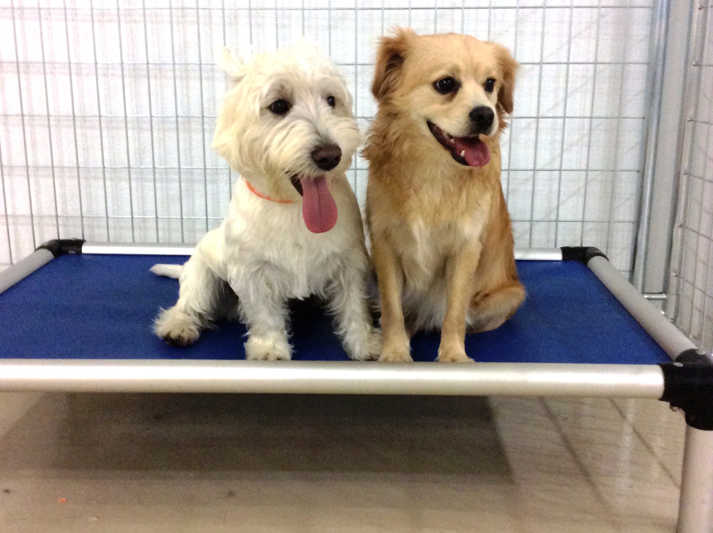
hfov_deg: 44.8
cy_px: 266
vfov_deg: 34.3
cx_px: 356
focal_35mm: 42
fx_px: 864
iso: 160
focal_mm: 3.3
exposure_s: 1/24
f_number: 2.4
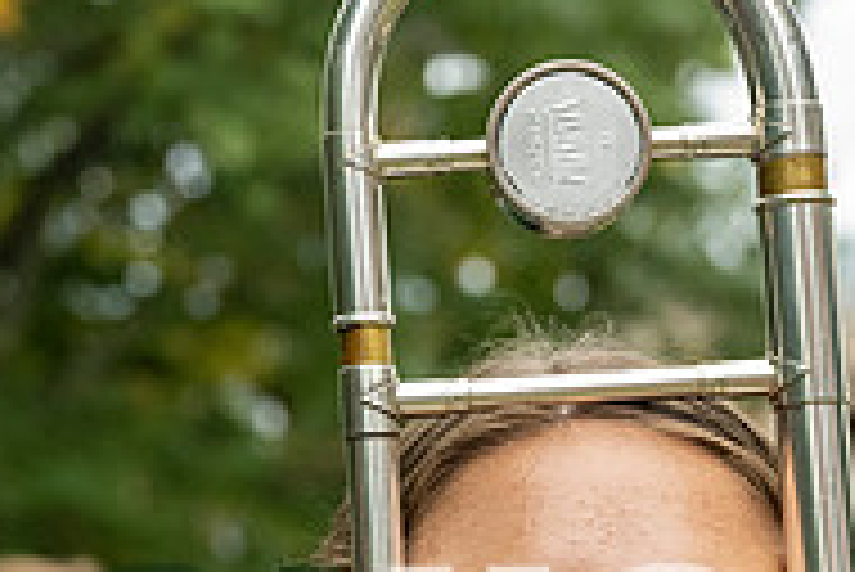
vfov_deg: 10.0
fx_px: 3185
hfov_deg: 15.3
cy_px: 777
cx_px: 414
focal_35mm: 134
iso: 2500
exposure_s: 1/500
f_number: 4
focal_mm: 44
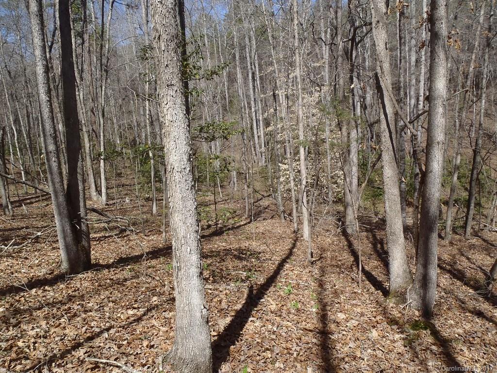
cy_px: 186
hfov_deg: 63.4
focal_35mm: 28
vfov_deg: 49.7
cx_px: 248
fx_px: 402
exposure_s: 1/400
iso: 80
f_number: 4.5
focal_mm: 5
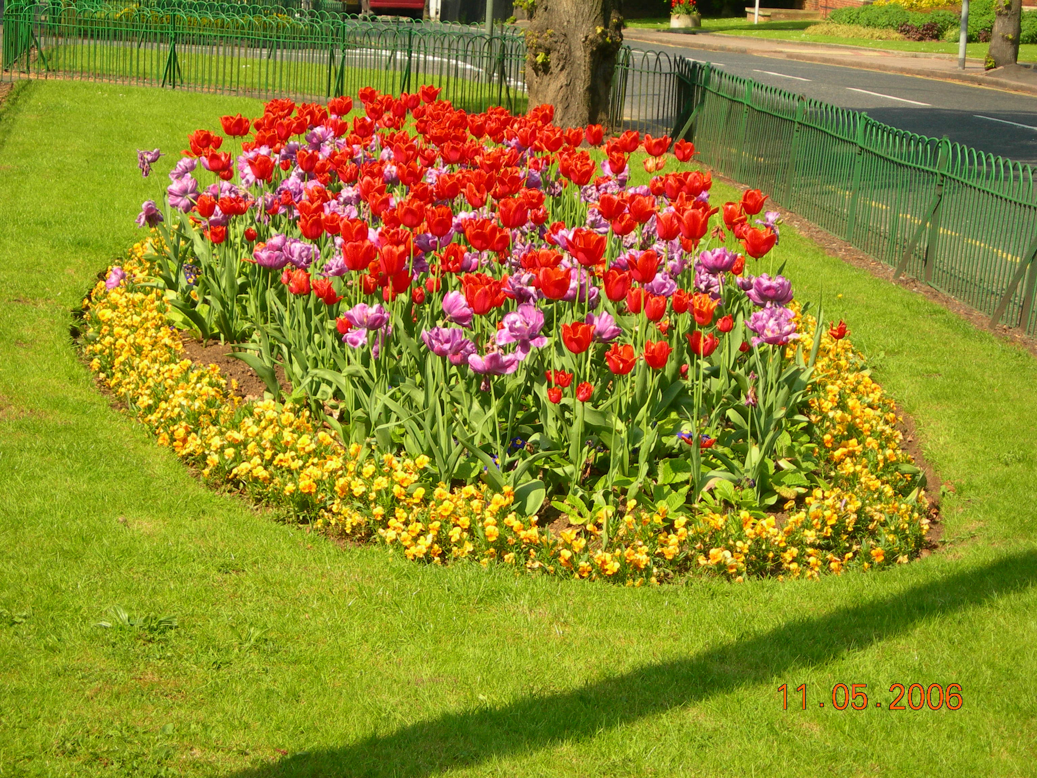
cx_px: 518
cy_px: 389
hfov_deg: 19.1
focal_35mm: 103
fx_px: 3086
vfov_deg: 14.4
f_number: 4.6
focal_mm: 21.3
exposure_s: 1/228
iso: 50
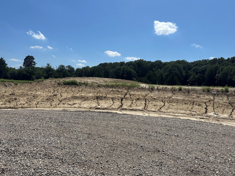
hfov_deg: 67.3
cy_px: 83
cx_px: 116
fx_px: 177
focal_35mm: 26
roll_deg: +1.1
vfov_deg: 53.0
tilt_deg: +9.4
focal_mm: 6.86
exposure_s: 1/8929
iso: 80
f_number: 1.78
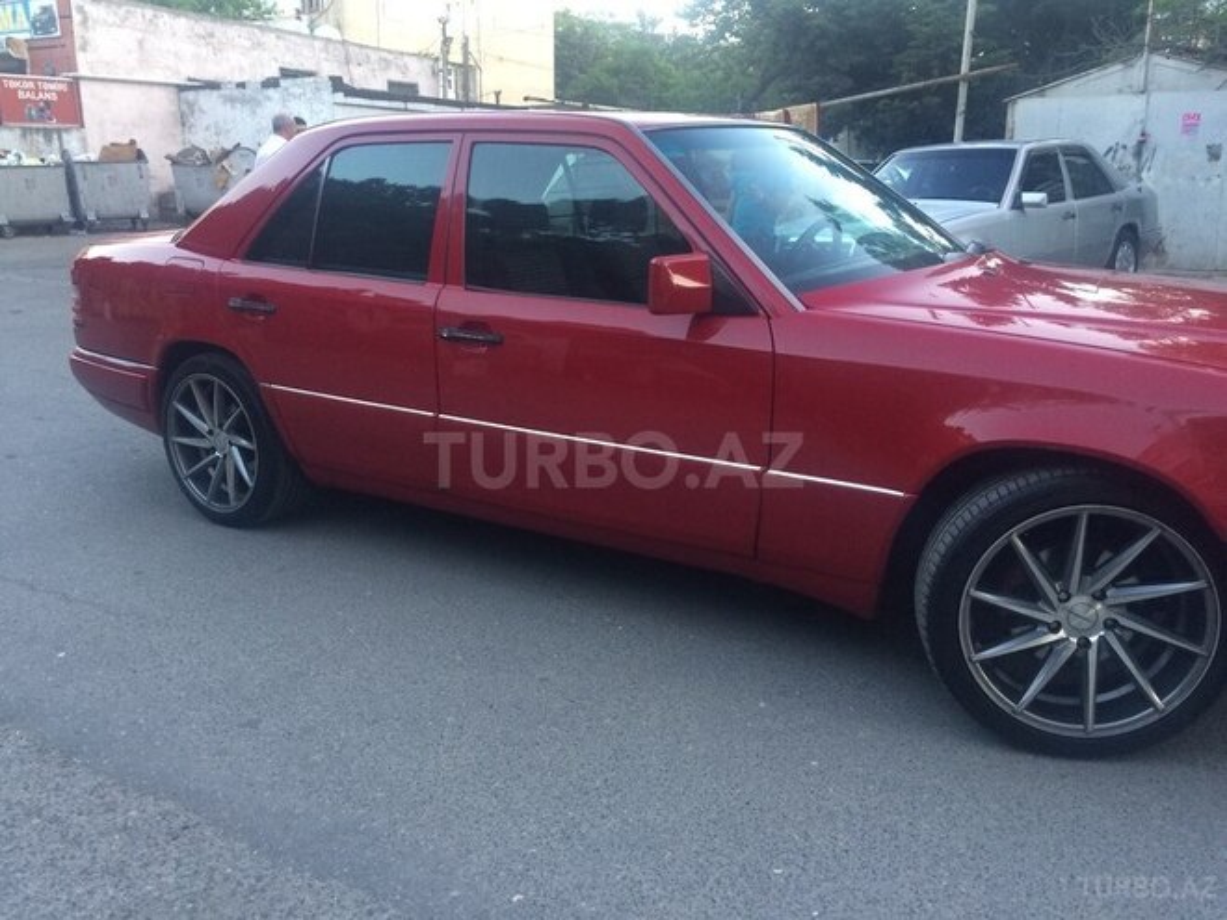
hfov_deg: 61.7
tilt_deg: -17.6
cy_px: 460
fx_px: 1028
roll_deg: +0.1
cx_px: 614
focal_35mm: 29
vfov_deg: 48.2
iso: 125
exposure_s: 1/33
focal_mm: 4.15
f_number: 2.2
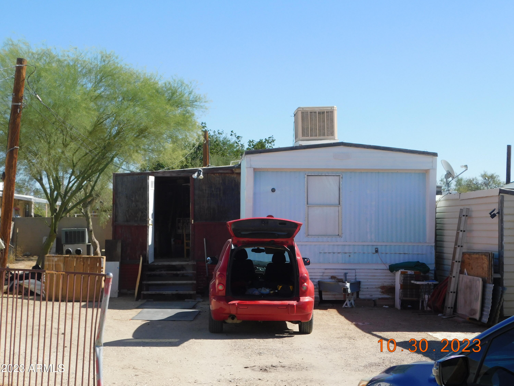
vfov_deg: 24.8
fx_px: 876
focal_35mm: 59
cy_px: 193
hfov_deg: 32.7
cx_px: 257
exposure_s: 1/800
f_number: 4
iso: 125
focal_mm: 10.4
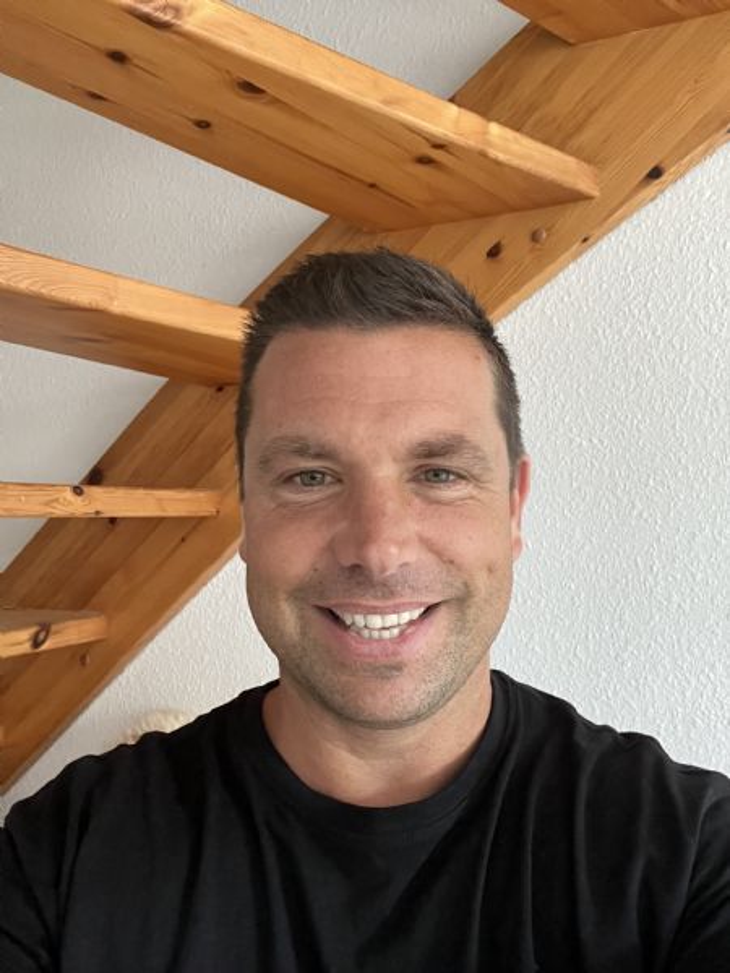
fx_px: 844
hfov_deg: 46.8
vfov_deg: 60.0
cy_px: 486
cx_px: 365
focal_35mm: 30
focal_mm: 2.71
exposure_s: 1/60
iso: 400
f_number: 2.2
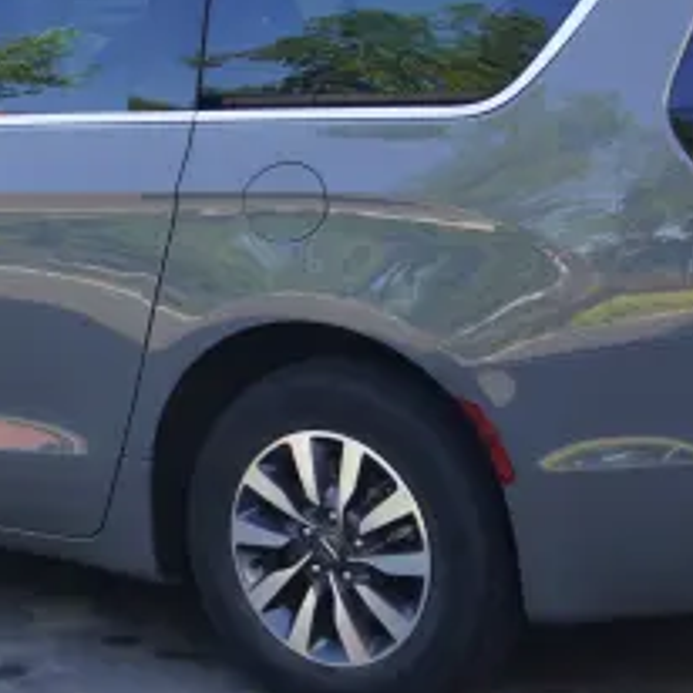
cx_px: 303
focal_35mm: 95
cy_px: 222
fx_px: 2152
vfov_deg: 18.2
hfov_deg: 18.3
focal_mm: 24
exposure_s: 1/50
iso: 100
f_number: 6.3
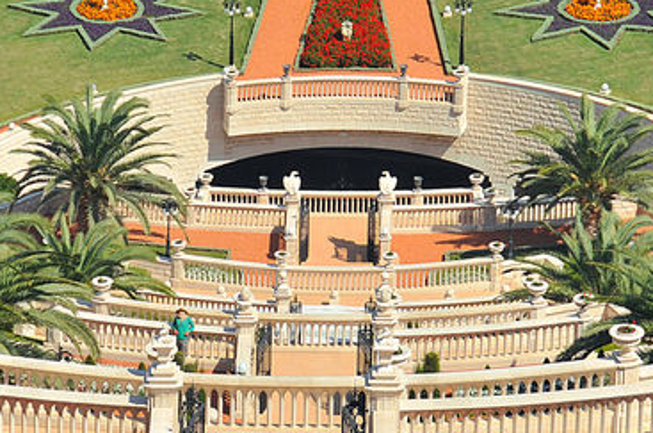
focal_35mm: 386
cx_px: 299
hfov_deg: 5.3
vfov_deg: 3.5
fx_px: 6991
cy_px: 138
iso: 200
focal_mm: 105
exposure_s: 1/800
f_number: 8
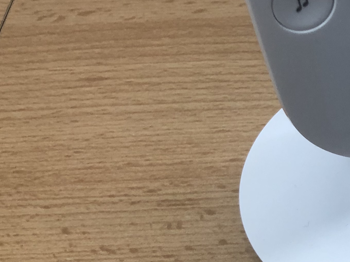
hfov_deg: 20.5
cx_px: 511
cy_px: 205
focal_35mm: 83
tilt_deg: -51.9
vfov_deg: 17.6
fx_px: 839
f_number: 1.8
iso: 32
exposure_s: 1/33
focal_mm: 3.99
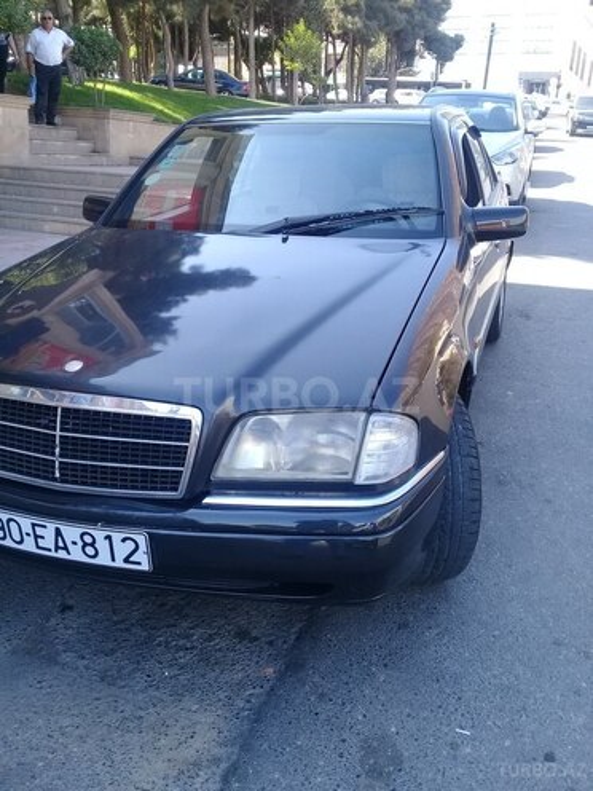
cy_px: 396
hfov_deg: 45.4
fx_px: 708
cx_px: 296
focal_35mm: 31
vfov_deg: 58.4
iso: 50
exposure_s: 1/163
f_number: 2.2
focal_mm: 3.3
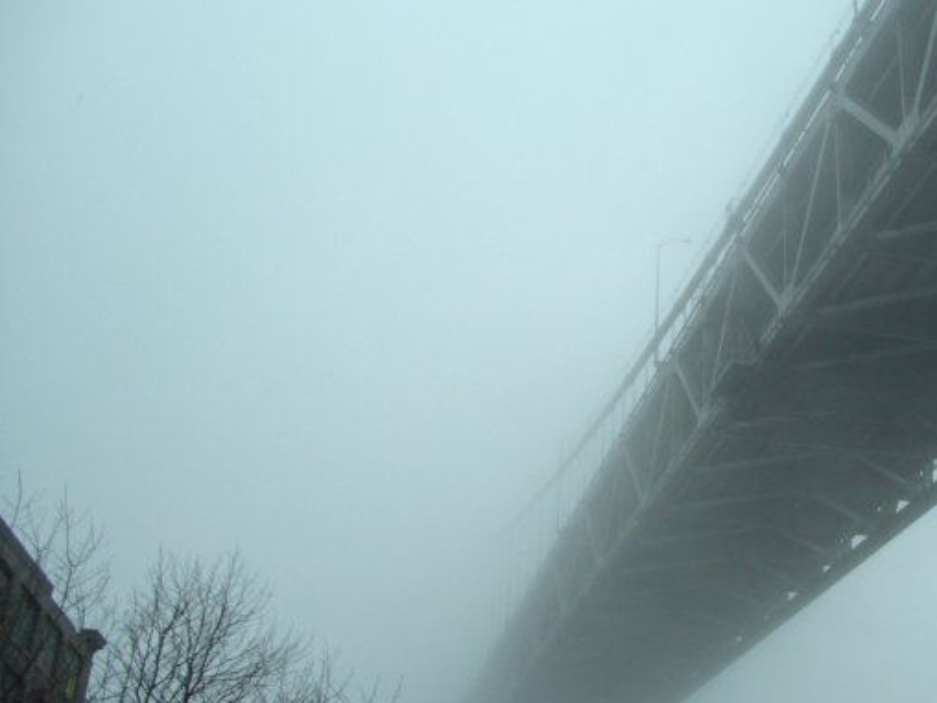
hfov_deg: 35.8
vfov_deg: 28.0
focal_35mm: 52
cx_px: 732
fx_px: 1408
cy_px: 343
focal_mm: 7.1
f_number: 2.8
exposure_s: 1/30
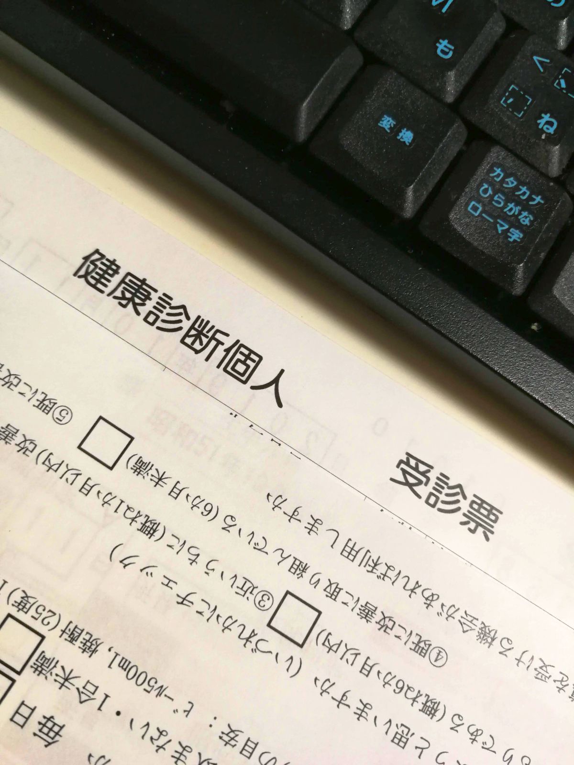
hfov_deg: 51.4
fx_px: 597
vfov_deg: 65.3
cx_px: 287
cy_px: 382
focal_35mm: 27
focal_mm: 3.95
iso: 250
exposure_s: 1/30
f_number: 2.2
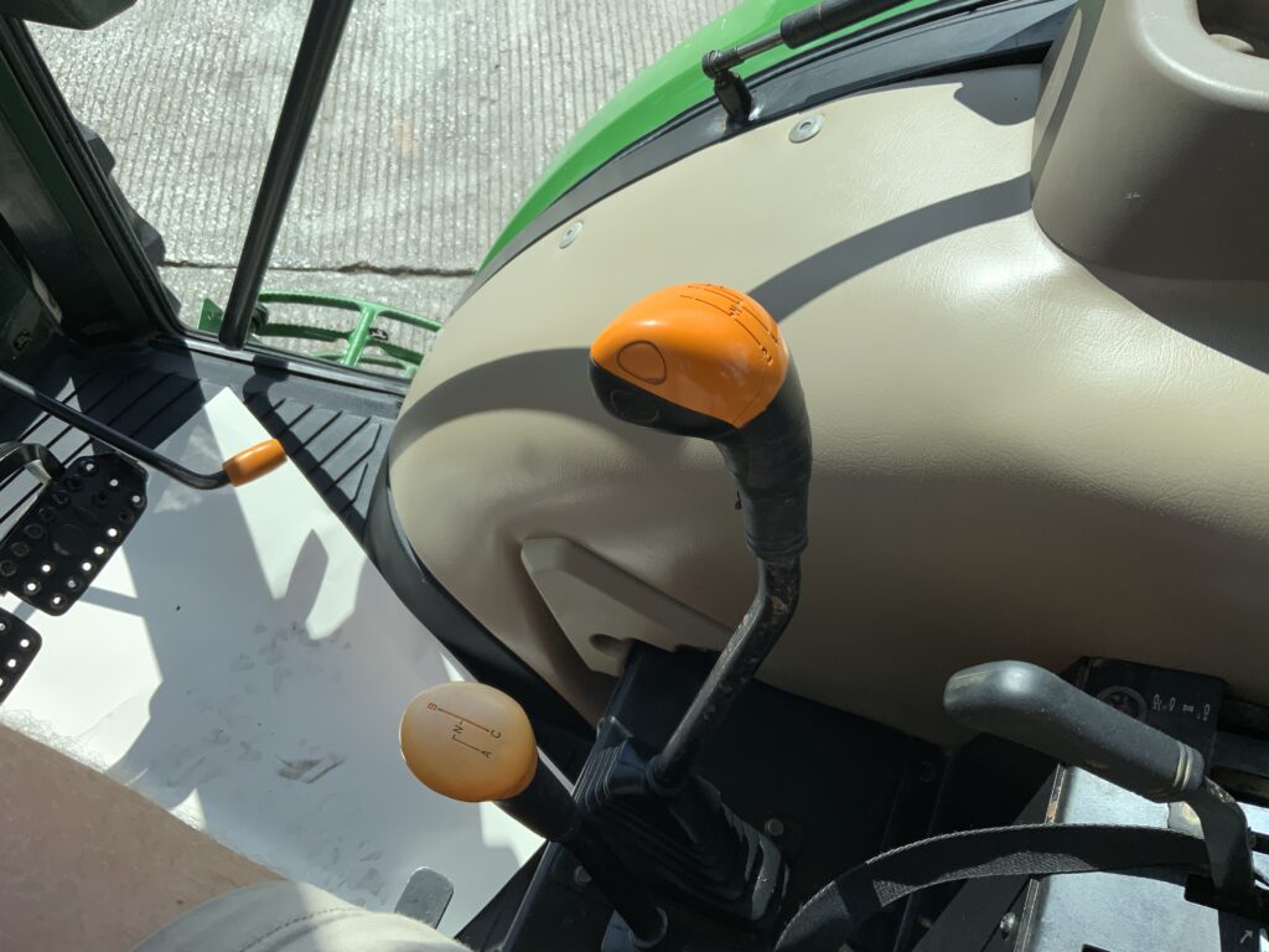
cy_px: 476
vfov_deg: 48.2
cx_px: 634
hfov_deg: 61.7
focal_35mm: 29
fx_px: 1063
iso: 16
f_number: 1.8
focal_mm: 3
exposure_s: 1/1144
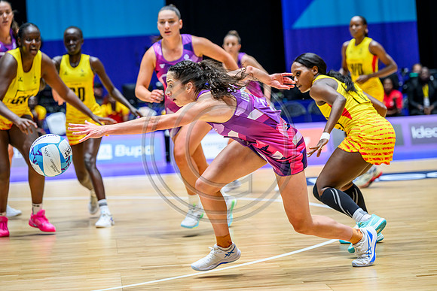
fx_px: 1518
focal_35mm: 125
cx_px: 218
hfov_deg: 16.4
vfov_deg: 11.0
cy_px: 146
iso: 2500
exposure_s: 1/1250
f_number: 3.5
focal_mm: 125
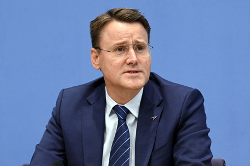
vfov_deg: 14.4
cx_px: 125
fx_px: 659
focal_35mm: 95
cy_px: 83
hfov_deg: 21.5
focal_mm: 95
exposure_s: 1/500
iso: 6400
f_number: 7.1
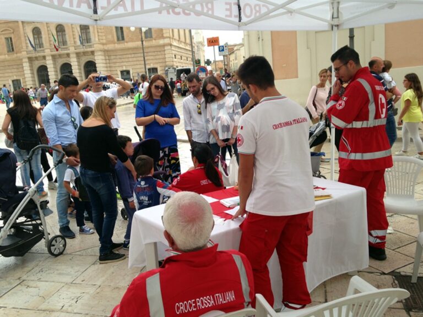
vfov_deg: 42.9
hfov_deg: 55.4
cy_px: 158
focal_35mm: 33
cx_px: 212
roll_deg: +1.6
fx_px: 403
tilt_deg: -10.7
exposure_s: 1/225
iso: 50
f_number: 2.4
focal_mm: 4.12
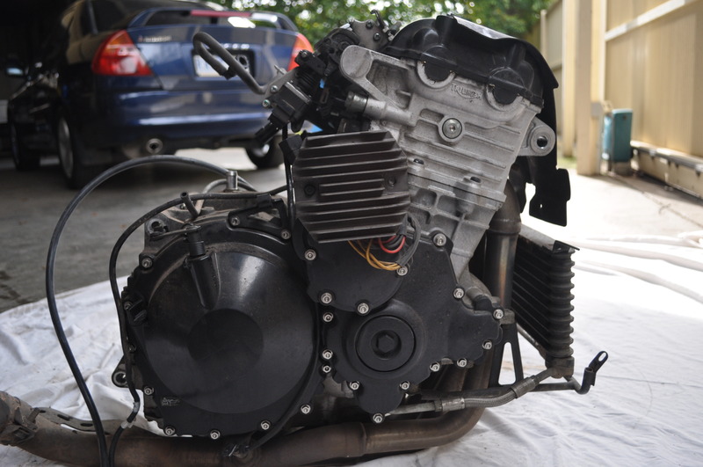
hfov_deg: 57.3
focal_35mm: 33
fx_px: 644
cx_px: 352
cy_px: 234
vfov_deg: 39.9
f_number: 3.8
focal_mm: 22
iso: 400
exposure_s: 1/250
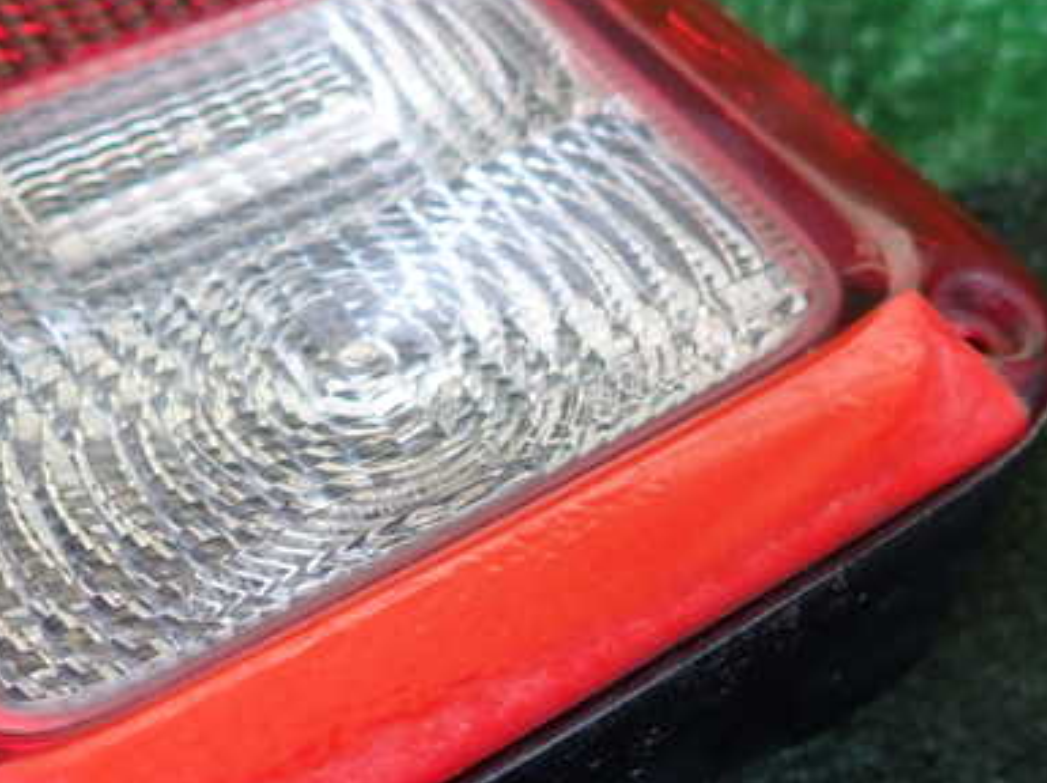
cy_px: 552
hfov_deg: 47.8
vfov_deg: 36.2
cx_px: 449
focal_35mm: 39
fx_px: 1178
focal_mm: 4.5
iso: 200
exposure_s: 1/40
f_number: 2
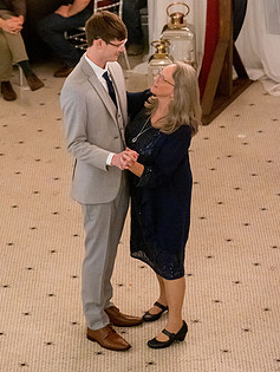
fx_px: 1033
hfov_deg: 15.4
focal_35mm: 96
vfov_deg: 20.4
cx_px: 135
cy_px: 143
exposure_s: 1/80
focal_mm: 70
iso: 6400
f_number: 2.8
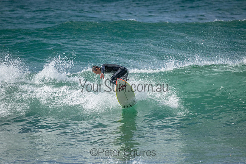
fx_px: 5468
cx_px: 123
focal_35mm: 800
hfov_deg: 2.6
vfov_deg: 1.7
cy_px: 82
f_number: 11
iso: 2000
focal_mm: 800
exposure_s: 1/1250
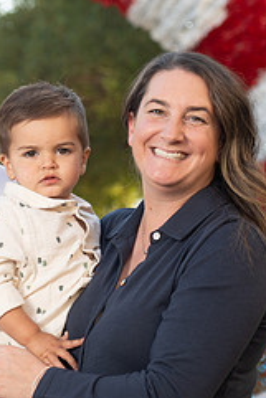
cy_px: 161
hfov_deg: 8.6
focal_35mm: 159
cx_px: 63
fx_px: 1760
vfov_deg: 12.9
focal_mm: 66
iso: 160
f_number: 4
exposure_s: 1/200
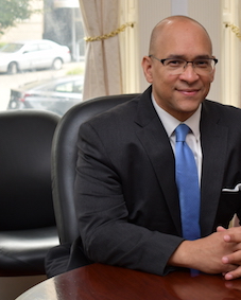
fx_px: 988
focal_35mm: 111
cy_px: 143
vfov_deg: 17.3
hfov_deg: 13.8
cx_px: 213
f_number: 5
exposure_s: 1/100
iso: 200
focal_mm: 45
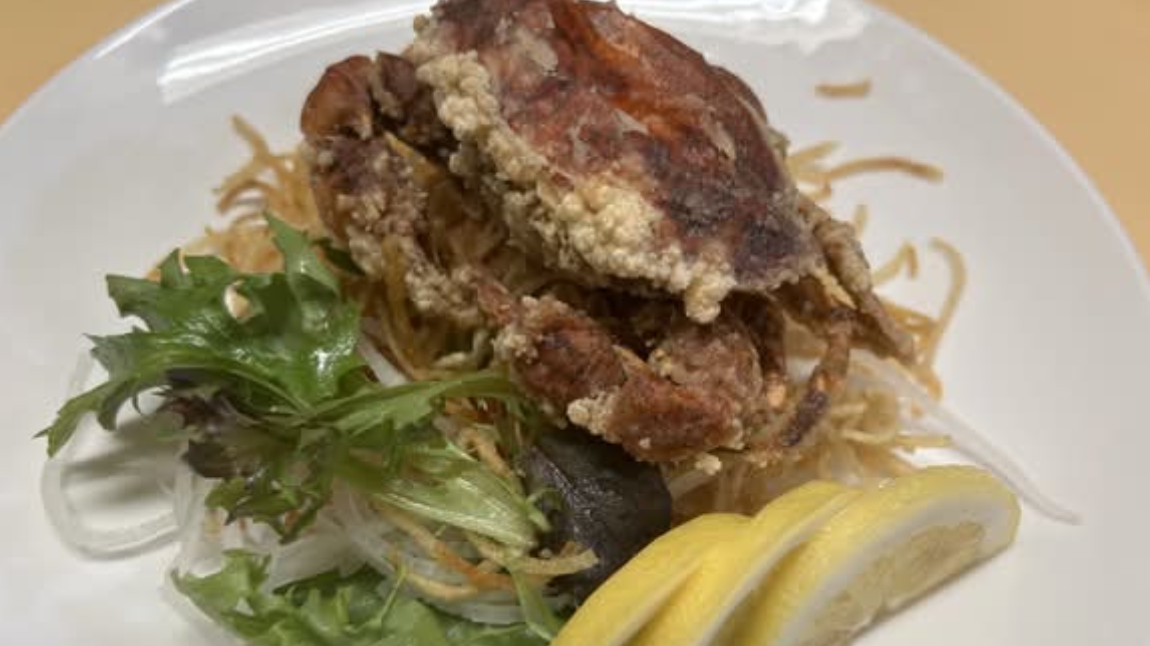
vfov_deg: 40.0
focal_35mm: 29
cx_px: 584
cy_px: 373
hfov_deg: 66.1
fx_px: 884
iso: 80
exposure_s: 1/60
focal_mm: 5.7
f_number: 1.5
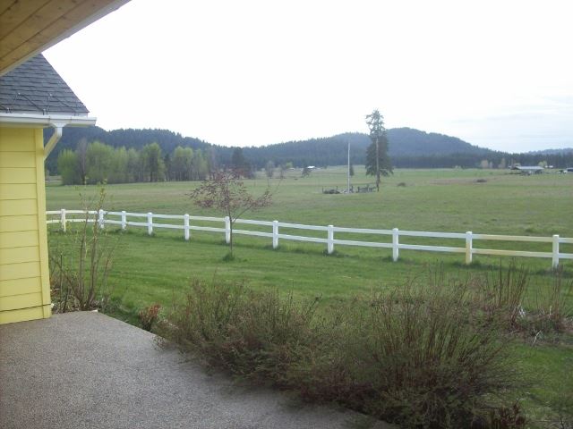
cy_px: 214
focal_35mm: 36
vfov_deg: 39.7
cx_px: 286
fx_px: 596
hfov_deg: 51.4
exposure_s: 1/227
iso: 80
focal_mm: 6
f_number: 2.7
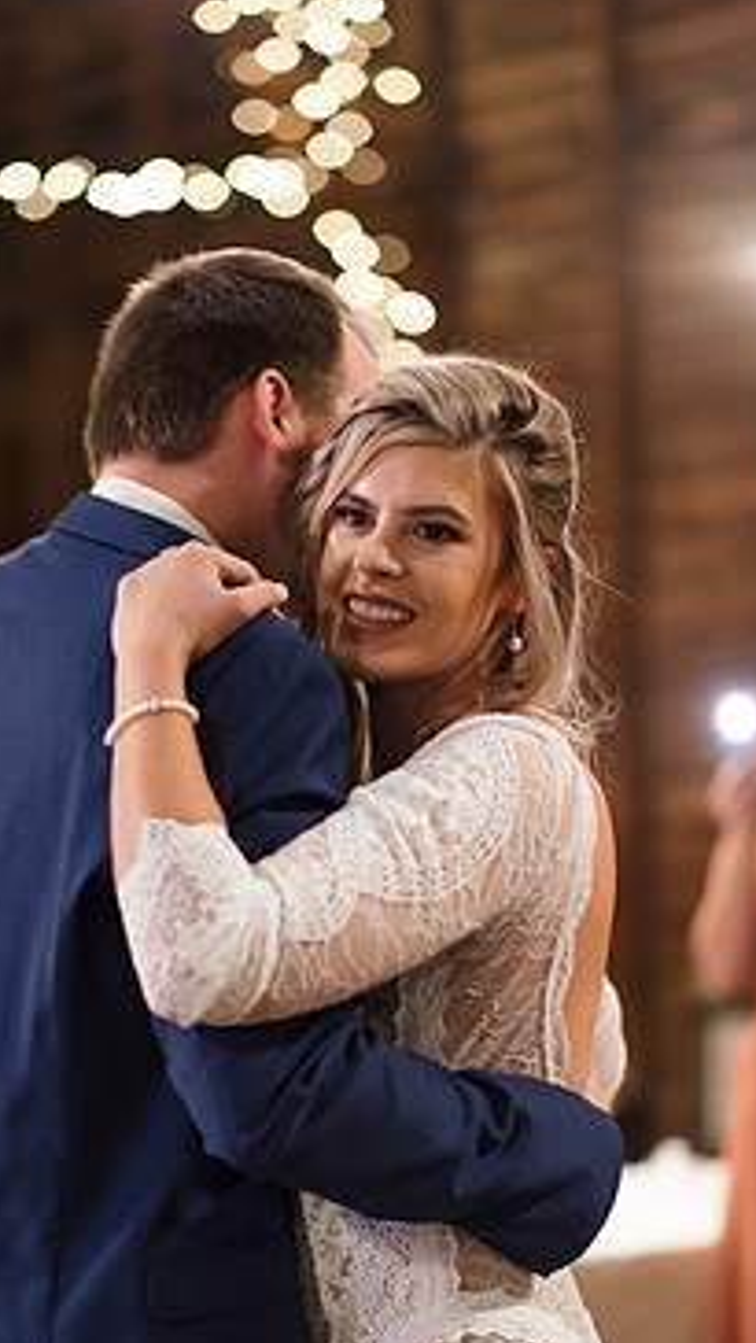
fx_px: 3916
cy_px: 719
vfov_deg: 19.4
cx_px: 288
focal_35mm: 110
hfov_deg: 11.0
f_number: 1.8
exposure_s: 1/125
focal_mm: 85
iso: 1600
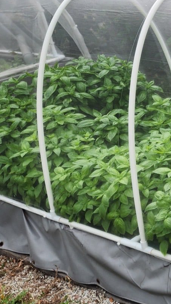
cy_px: 96
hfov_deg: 17.2
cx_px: 316
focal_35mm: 56
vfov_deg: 36.7
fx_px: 451
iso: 16
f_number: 1.8
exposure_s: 1/180
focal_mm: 6.4
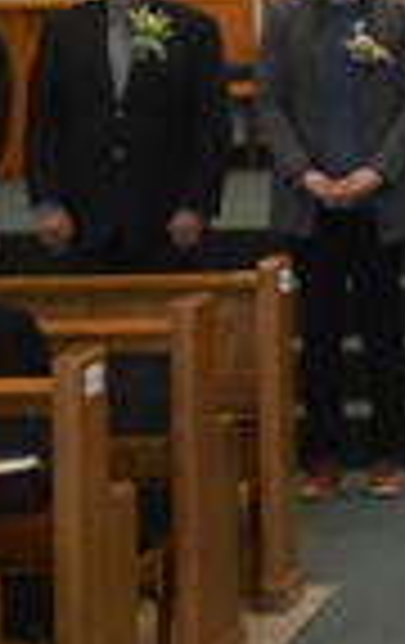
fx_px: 3110
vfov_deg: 11.6
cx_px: 850
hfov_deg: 7.1
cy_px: -81
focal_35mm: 177
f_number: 4
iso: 800
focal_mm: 26
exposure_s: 1/50
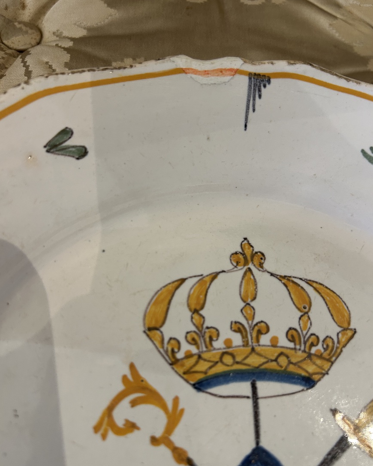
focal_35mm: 28
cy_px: 243
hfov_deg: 51.5
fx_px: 386
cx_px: 186
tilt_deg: -66.2
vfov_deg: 62.2
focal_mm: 5.7
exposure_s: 1/50
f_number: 1.5
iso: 200
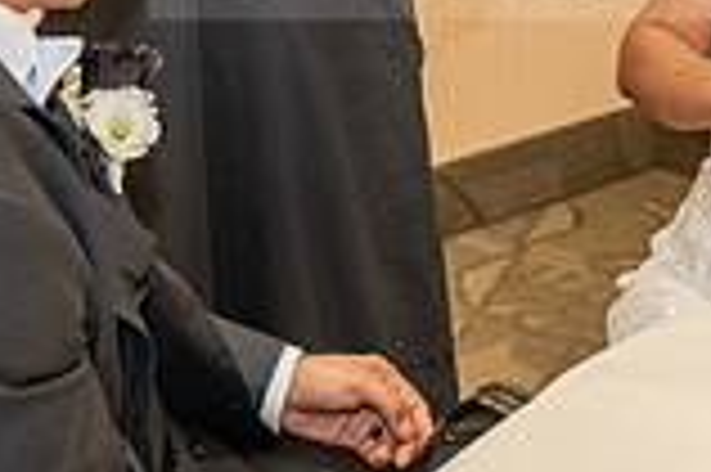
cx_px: 540
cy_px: -88
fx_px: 2249
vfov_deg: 11.8
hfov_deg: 17.8
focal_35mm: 114
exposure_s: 1/160
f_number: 2.8
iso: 800
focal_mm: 31
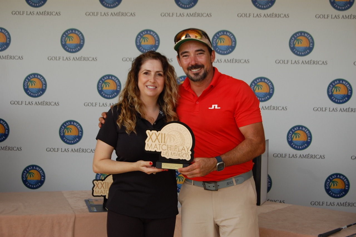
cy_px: 118
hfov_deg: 33.4
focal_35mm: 60
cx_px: 178
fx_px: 593
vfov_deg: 22.6
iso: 200
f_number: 6.3
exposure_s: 1/160
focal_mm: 40
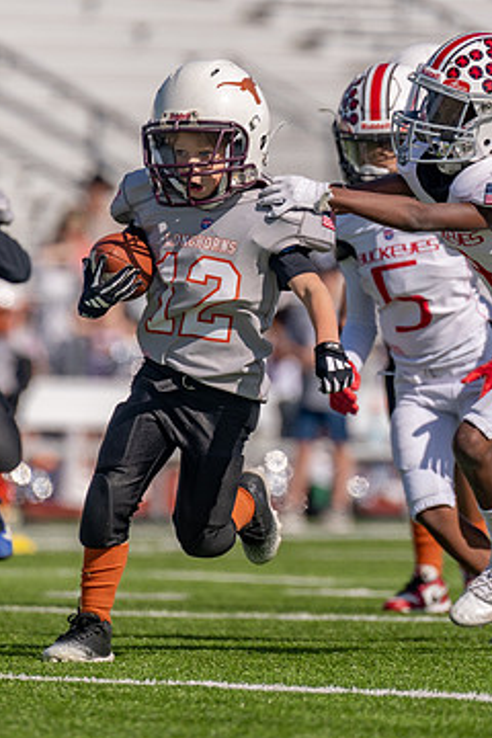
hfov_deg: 2.4
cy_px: 348
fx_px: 11930
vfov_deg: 3.5
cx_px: 232
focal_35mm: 582
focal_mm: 280
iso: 125
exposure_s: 1/2500
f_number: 4
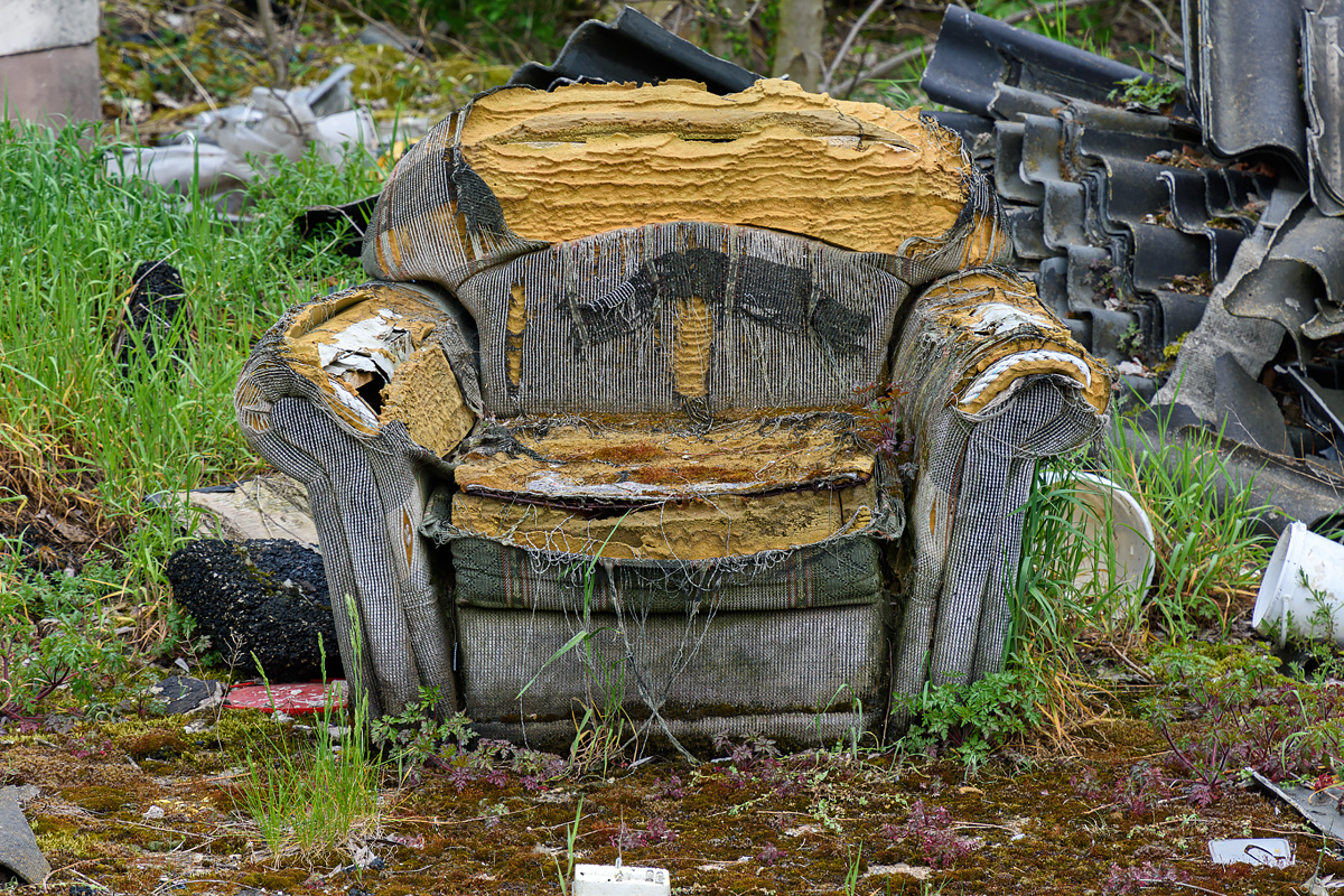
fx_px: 4480
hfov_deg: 17.1
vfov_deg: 11.4
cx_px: 672
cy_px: 448
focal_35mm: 120
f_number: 6.3
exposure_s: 1/320
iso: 200
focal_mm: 80
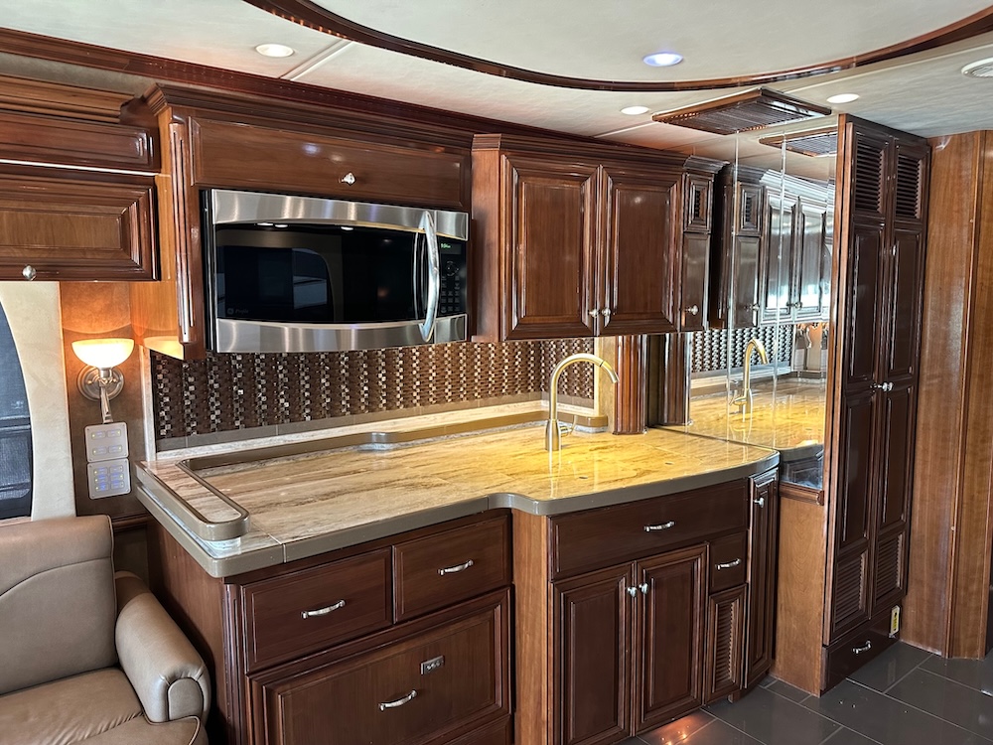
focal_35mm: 24
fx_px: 688
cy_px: 372
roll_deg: +0.3
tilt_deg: -6.9
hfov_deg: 71.6
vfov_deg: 56.8
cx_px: 496
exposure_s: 1/49
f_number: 1.78
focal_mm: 6.86
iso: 400
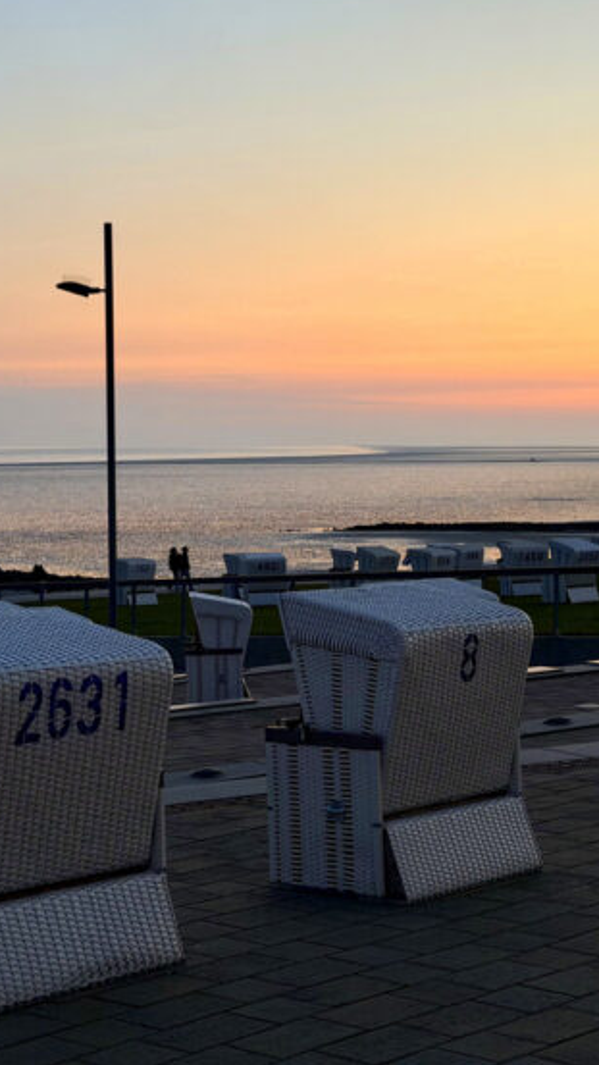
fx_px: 1497
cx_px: 285
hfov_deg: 22.6
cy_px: 528
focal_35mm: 53
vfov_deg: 39.2
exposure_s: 1/60
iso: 125
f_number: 1.78
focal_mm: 6.76
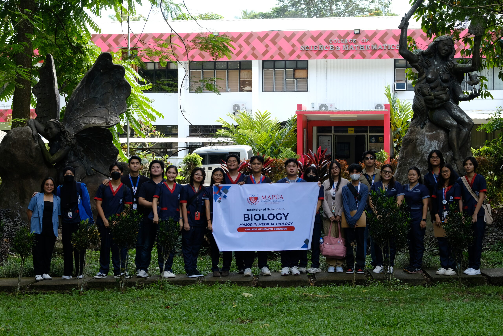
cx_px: 252
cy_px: 168
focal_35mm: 75
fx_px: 1048
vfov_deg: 18.2
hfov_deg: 27.0
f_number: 5
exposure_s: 1/105
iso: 200
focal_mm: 50
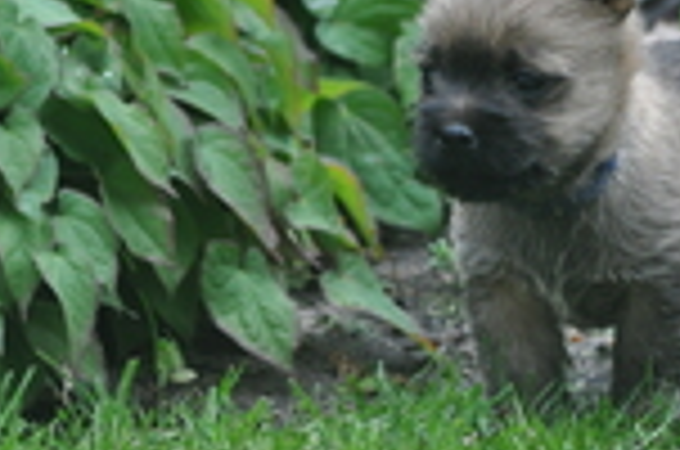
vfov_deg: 2.1
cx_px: 608
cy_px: 279
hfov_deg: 3.1
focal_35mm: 657
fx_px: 12390
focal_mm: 165
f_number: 5
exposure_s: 1/500
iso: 800
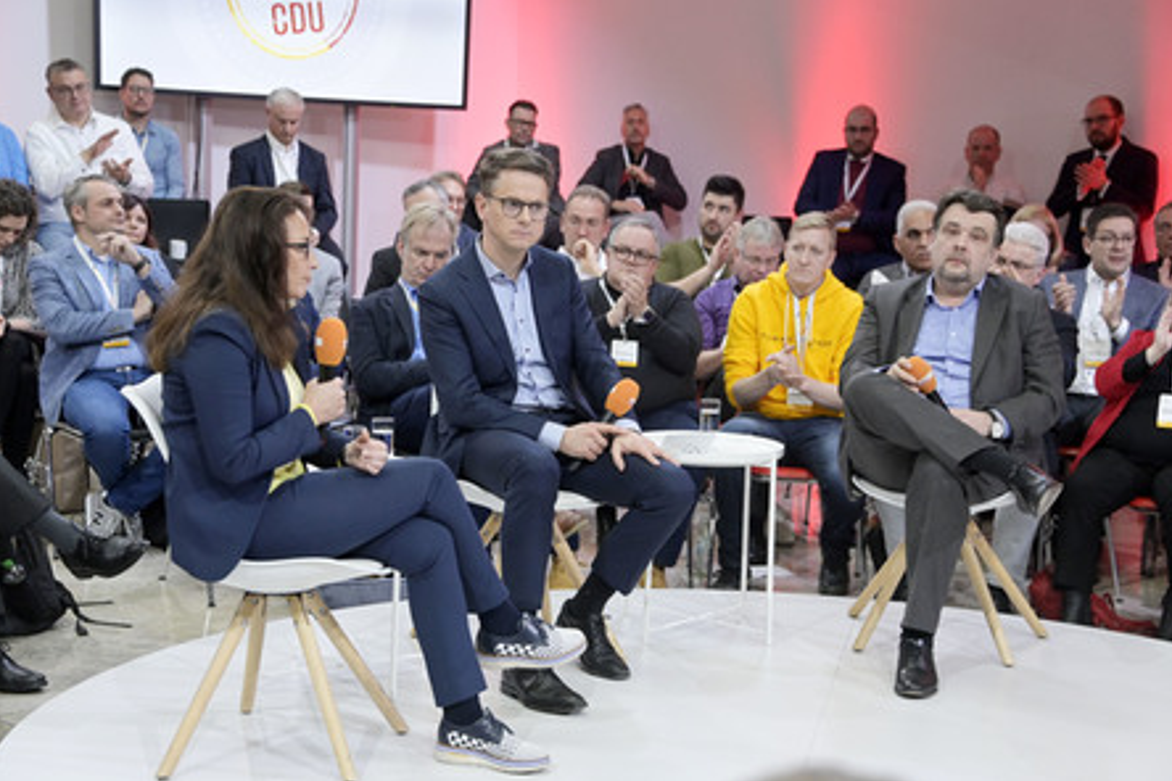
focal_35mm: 66
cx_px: 585
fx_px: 2148
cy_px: 390
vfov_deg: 20.6
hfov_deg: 30.5
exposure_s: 1/640
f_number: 5
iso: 5000
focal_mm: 65
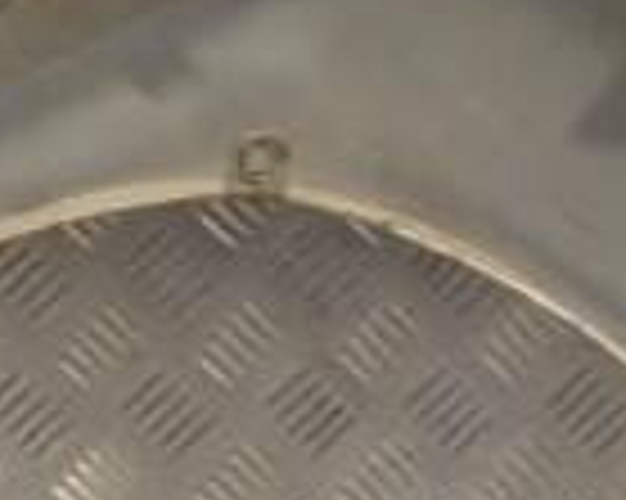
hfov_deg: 11.2
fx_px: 3147
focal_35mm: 170
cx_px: -68
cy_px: 266
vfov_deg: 9.1
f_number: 4.5
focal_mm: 28
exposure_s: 1/30
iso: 125
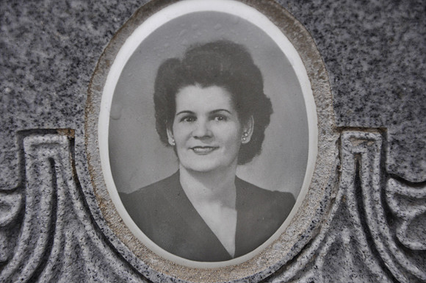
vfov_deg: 10.1
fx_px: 1595
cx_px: 213
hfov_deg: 15.2
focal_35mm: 135
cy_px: 142
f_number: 5.6
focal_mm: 90
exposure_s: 1/60
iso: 400
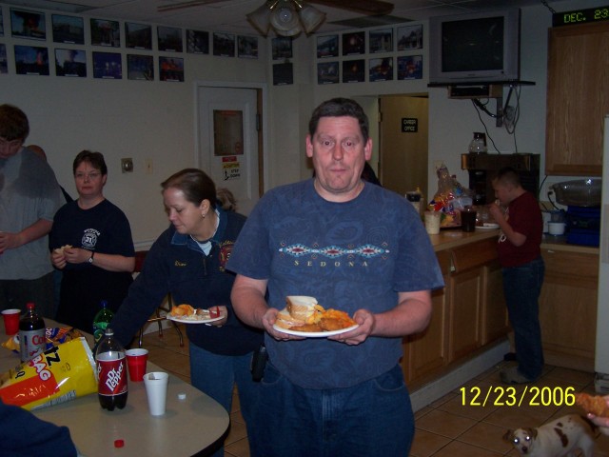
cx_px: 304
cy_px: 228
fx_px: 669
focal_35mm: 38
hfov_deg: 49.0
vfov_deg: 37.7
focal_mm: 6.3
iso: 140
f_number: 2.8
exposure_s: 1/60
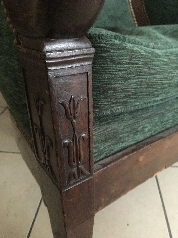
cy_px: 119
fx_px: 199
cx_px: 89
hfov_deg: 48.2
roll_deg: -0.5
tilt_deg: -31.1
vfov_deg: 61.7
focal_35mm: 29
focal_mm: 4.15
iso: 400
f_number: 2.2
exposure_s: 1/17
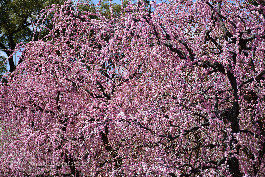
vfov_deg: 13.0
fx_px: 773
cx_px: 132
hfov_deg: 19.5
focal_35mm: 105
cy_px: 88
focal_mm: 70
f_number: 5.6
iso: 100
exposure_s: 1/500
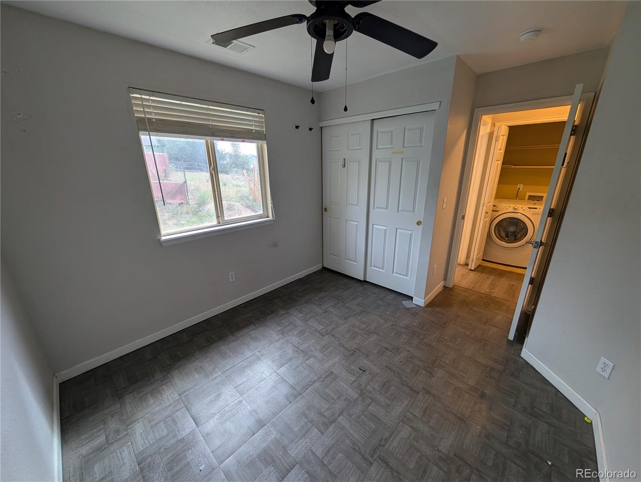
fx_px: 223
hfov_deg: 110.5
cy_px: 241
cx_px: 320
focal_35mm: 12
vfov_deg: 94.6
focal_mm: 2.02
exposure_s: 1/60
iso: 59
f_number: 1.7
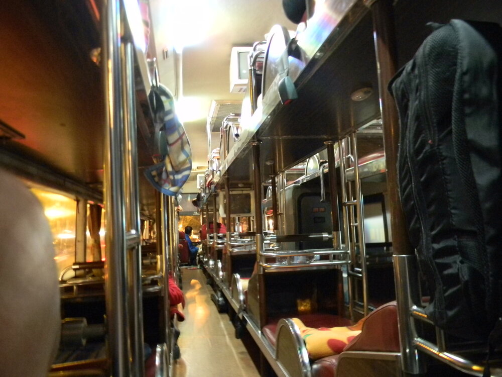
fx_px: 406
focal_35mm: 28
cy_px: 188
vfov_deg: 49.7
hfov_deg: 63.4
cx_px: 251
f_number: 3.5
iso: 635
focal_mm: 5
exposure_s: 1/1.1
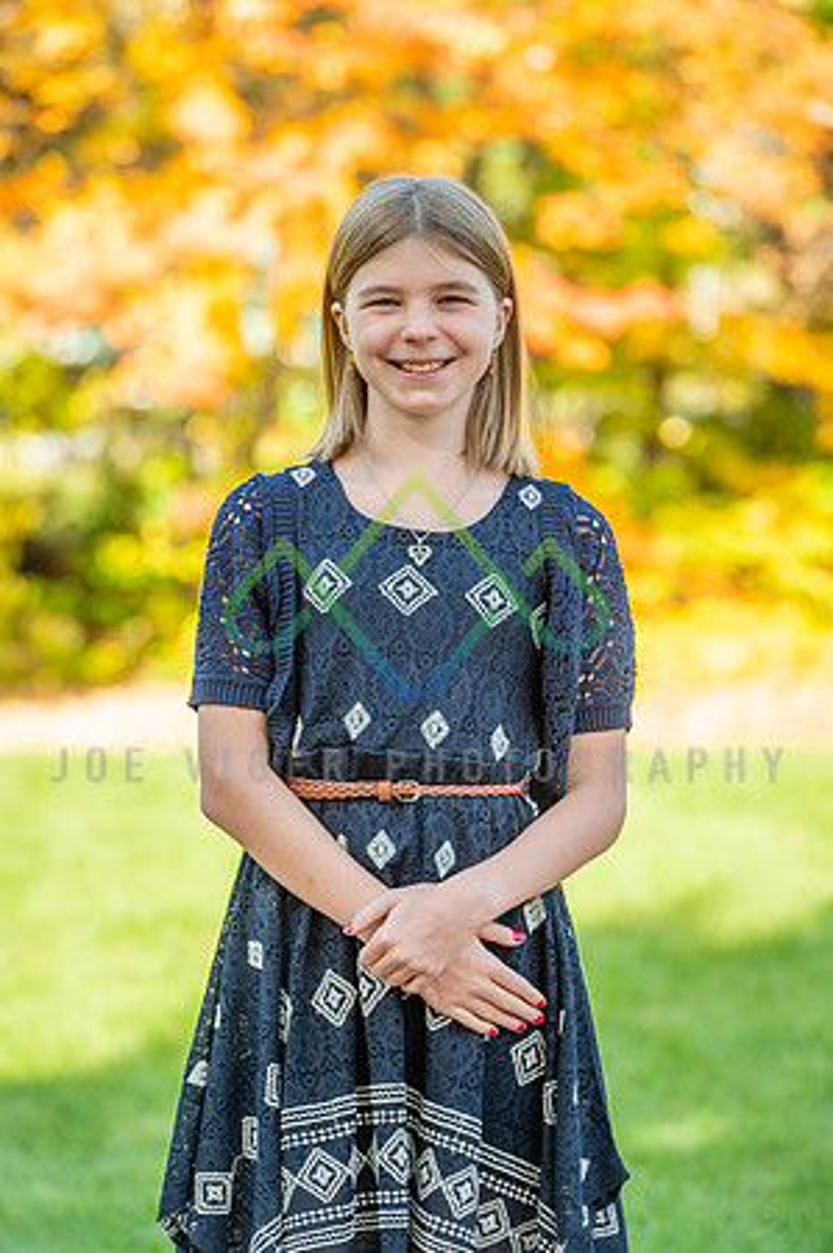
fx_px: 6957
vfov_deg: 10.3
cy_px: 626
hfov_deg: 6.9
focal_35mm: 200
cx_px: 416
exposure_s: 1/125
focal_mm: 200
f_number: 6.3
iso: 100
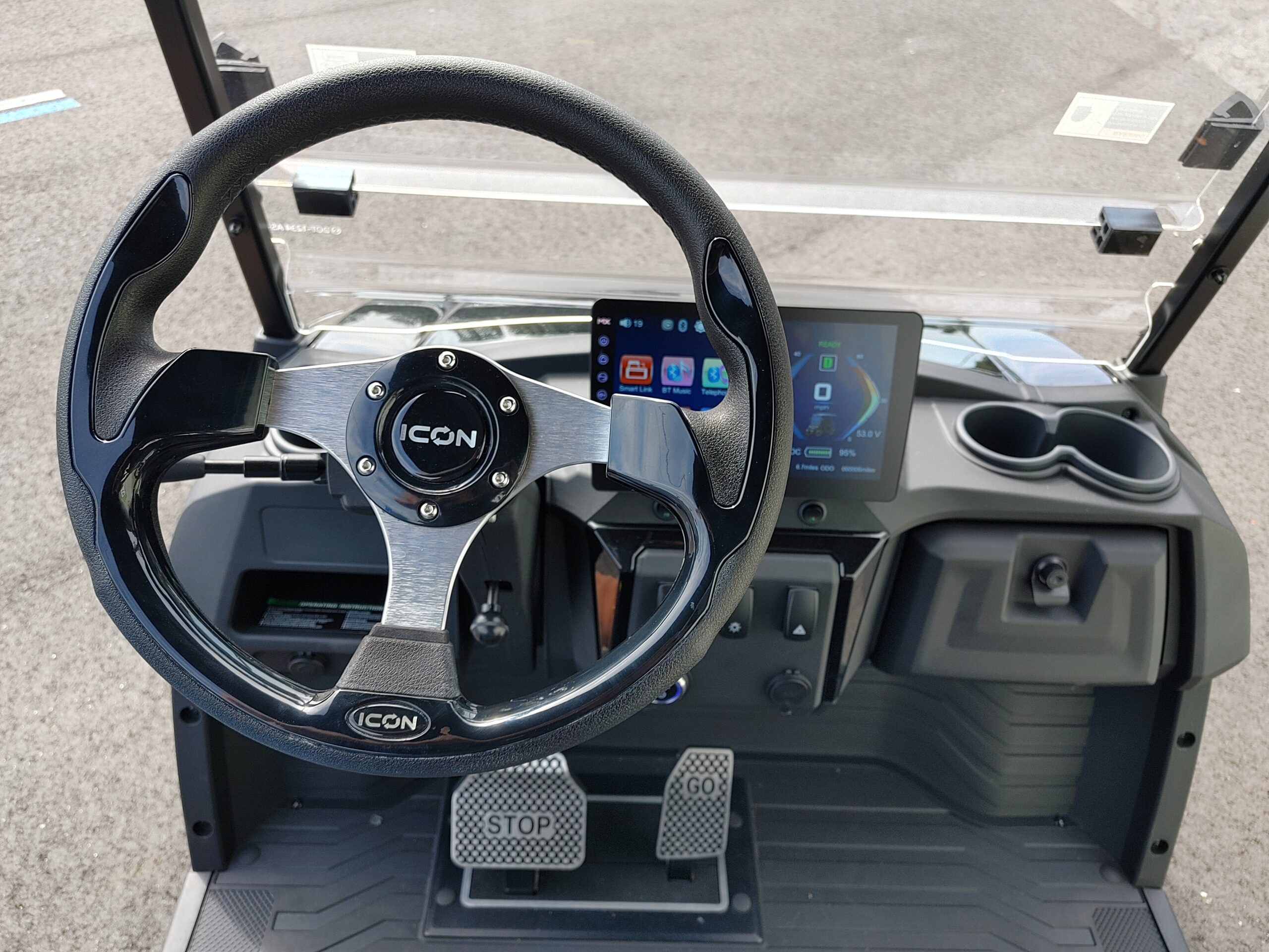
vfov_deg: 53.1
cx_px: 634
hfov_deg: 67.3
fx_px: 953
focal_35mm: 26
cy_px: 476
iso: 50
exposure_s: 1/298
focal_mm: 4.81
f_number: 1.8
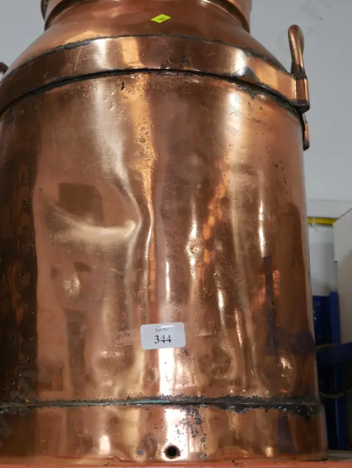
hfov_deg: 27.5
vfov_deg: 36.1
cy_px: 212
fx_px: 718
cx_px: 161
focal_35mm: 53
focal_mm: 21
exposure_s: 1/60
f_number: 4.6
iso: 640
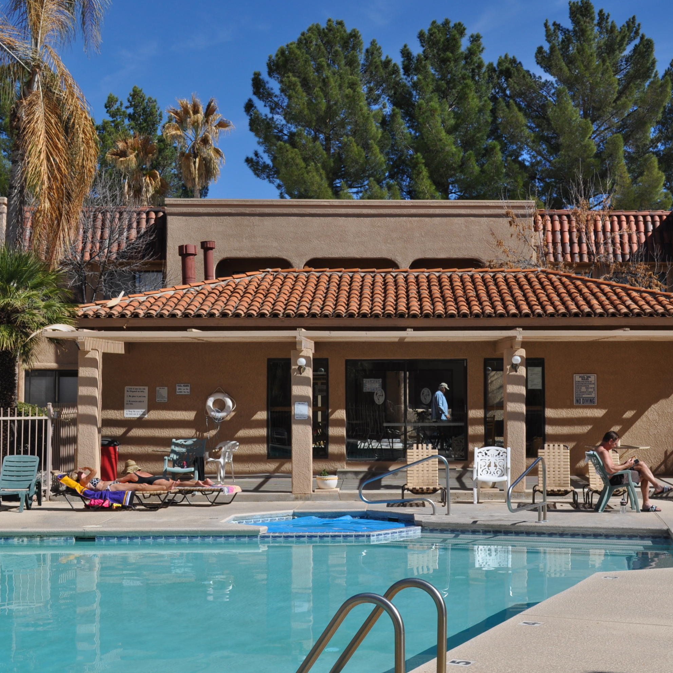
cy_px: 336
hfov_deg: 31.5
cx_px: 433
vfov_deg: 31.6
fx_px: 1188
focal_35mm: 54
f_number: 10
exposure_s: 1/400
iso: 200
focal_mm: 28
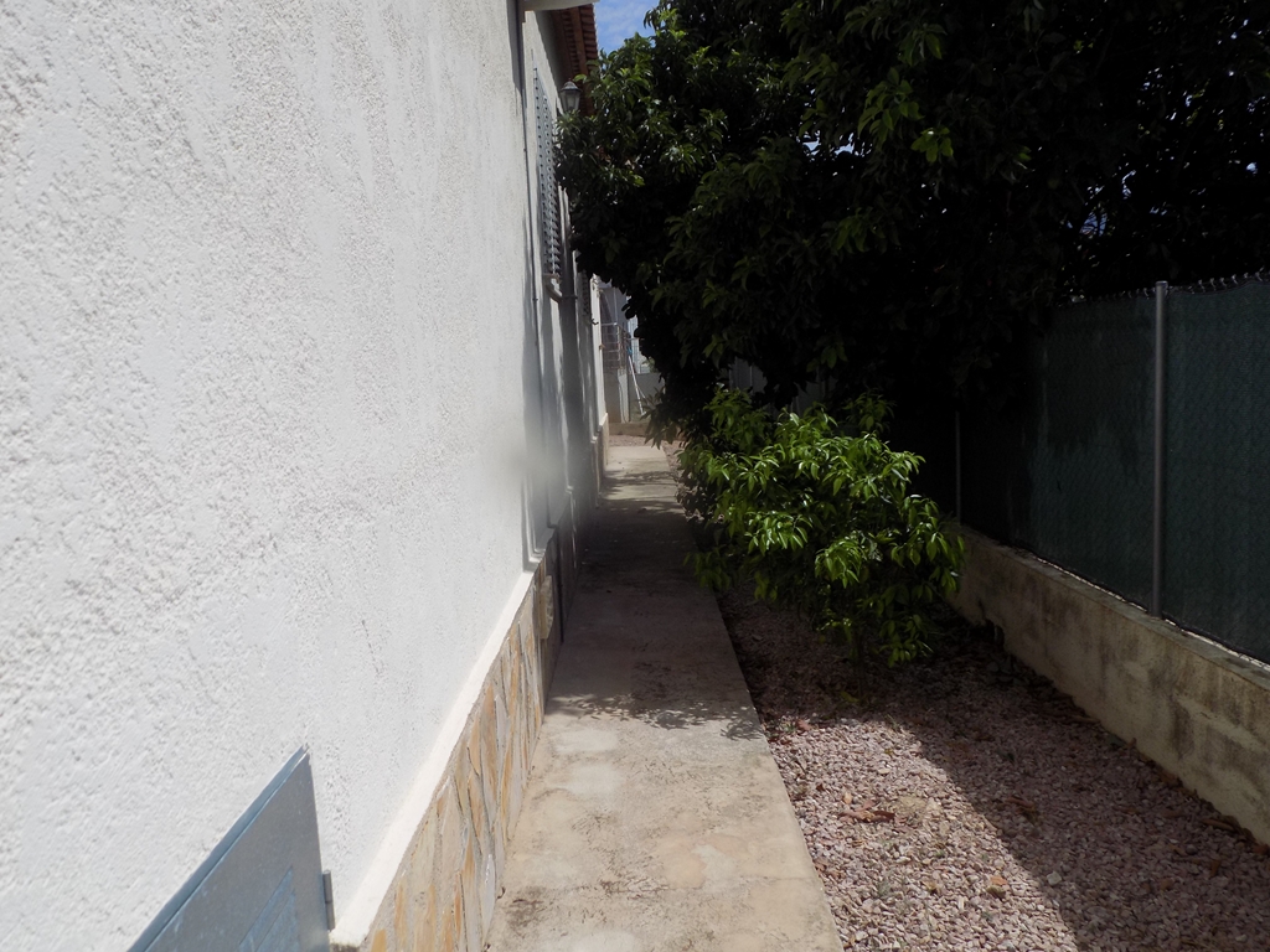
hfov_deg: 65.3
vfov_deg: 51.4
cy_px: 476
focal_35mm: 27
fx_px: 991
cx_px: 635
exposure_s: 1/200
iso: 80
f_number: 10.2
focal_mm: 4.8
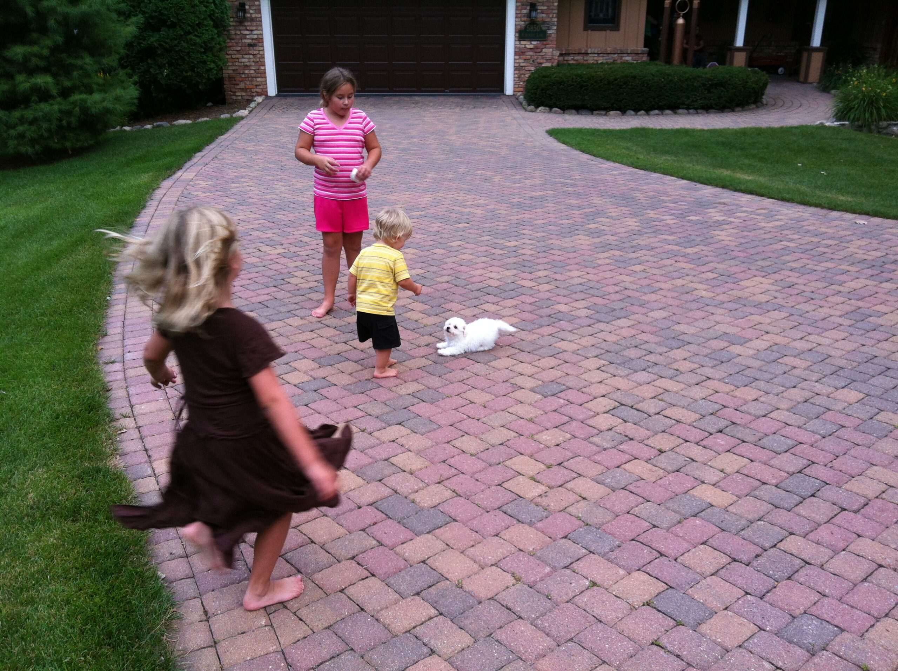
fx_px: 907
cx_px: 449
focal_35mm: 35
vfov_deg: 40.6
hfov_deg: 52.7
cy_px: 336
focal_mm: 3.85
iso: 80
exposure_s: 1/120
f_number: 2.8
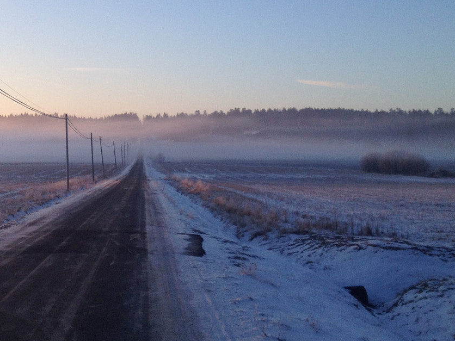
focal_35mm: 67
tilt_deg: +7.6
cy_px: 48
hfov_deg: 28.7
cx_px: 138
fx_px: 881
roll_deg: -0.6
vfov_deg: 21.5
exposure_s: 1/620
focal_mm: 4.28
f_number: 2.4
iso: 50
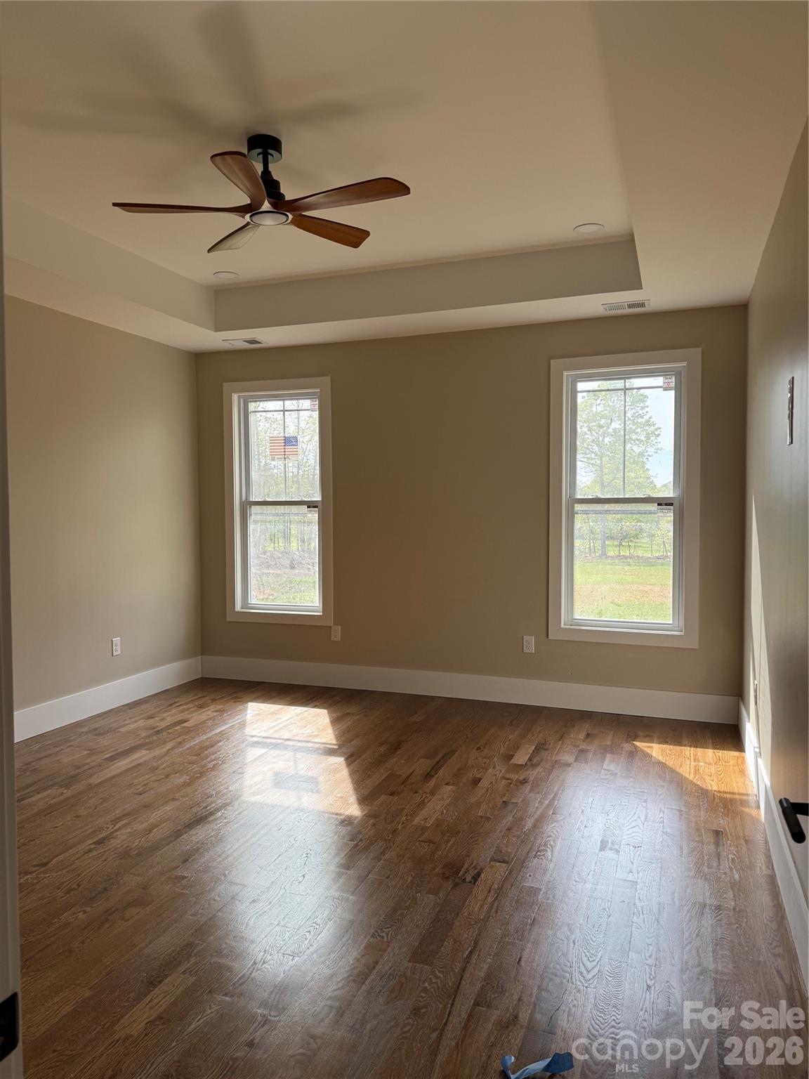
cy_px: 540
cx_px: 404
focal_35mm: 24
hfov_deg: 56.8
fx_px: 748
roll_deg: -0.4
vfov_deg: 71.6
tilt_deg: -2.3
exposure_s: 1/456
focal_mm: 6.76
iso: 100
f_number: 1.78
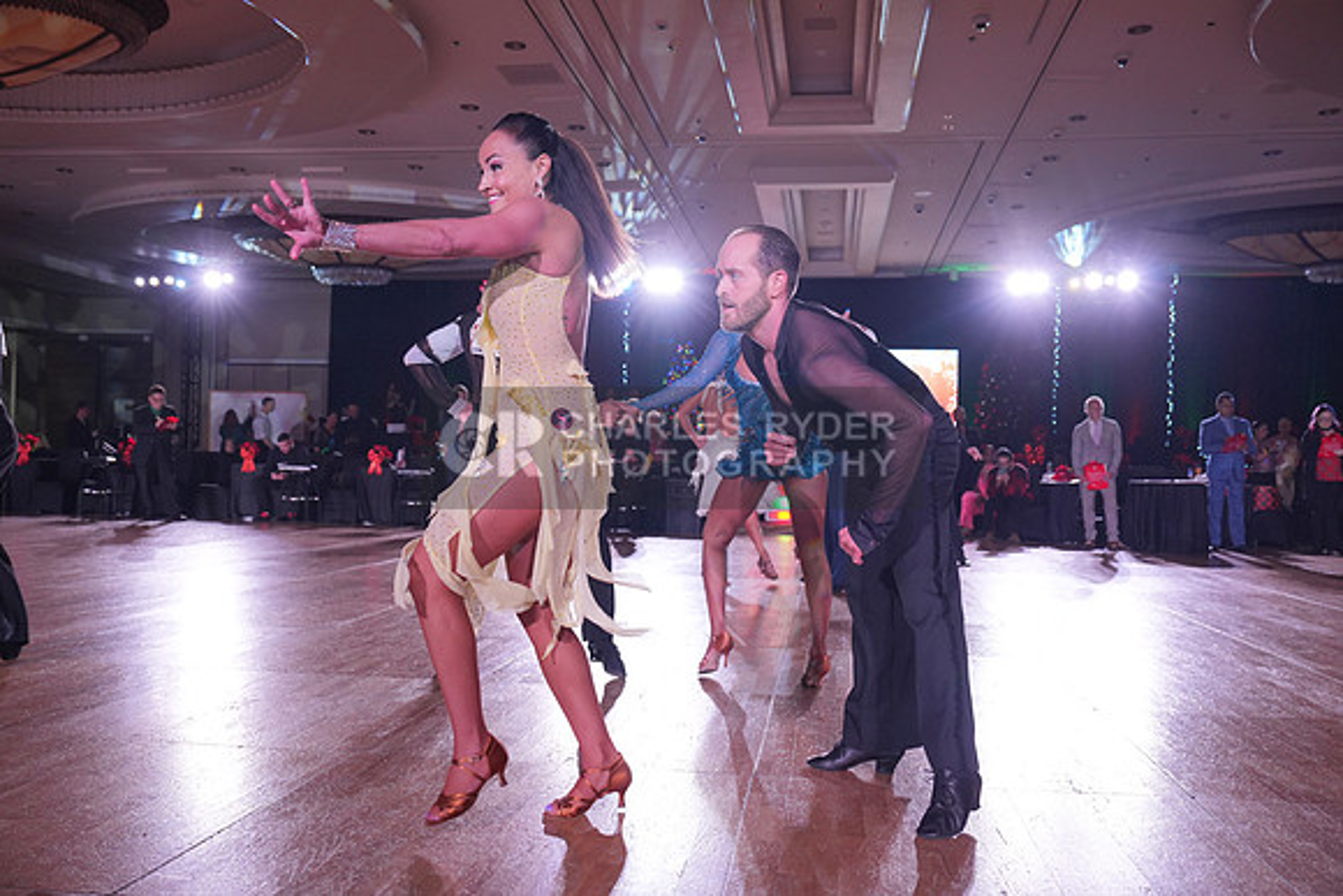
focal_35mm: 31
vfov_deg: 42.3
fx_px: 1157
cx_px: 672
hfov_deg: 60.3
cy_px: 448
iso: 1600
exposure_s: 1/500
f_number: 4
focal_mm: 31
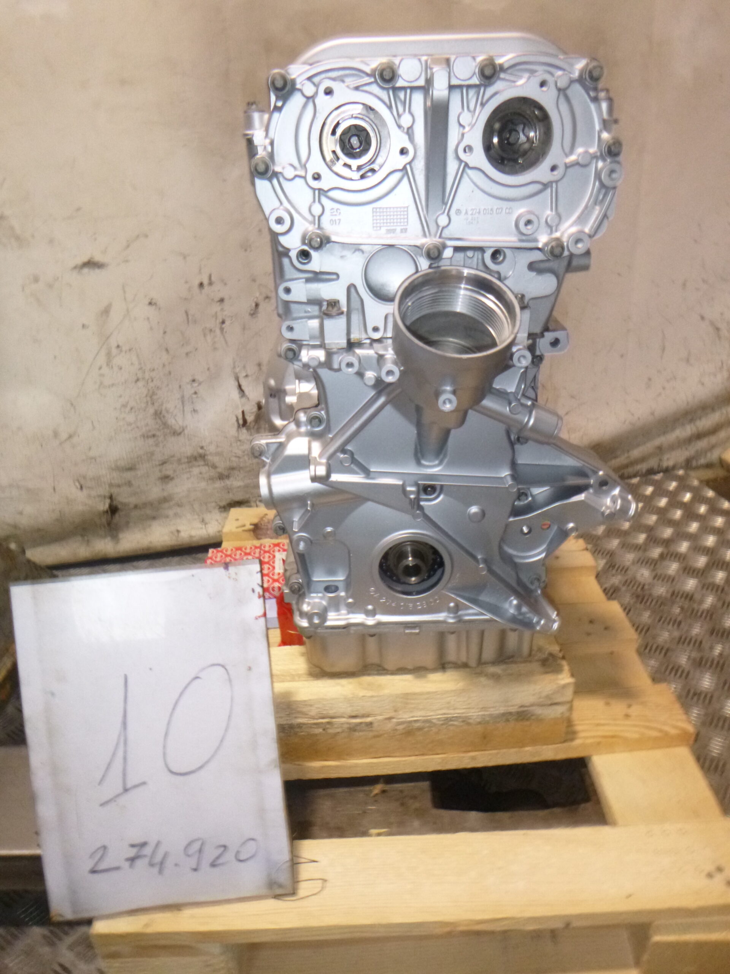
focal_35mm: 25
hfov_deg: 54.9
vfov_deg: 69.4
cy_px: 487
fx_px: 703
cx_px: 365
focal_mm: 4.5
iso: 400
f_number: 3.9
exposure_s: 1/60
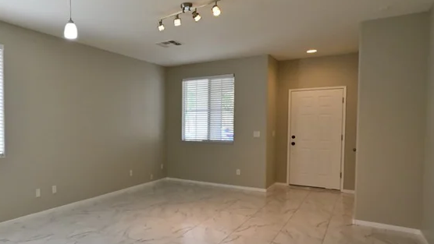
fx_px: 311
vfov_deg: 42.9
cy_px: 134
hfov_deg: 66.2
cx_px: 117
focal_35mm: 27
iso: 5000
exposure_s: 1/60
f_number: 18
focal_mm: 14
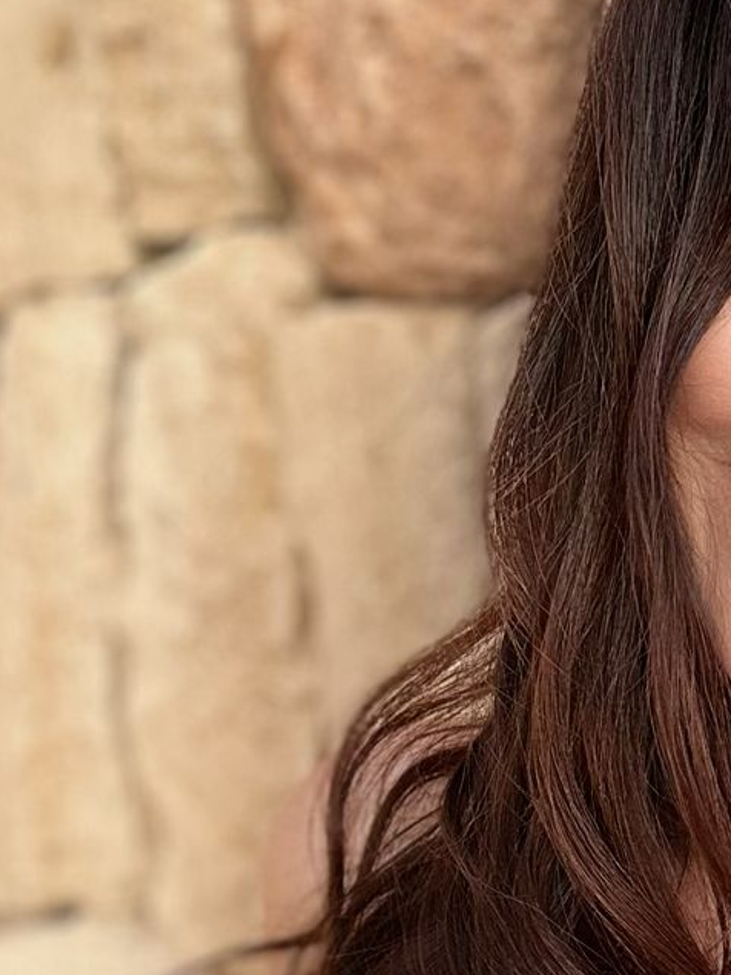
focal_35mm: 73
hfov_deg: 19.2
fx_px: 2056
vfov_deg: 26.5
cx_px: 837
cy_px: 680
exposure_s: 1/370
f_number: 1.9
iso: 25
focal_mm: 2.69
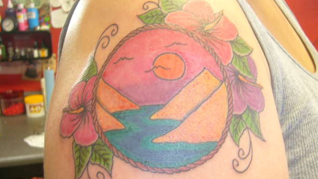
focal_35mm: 39
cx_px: 162
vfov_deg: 30.4
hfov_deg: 51.6
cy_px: 91
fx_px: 329
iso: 100
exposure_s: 1/13
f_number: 2.8
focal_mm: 5.8
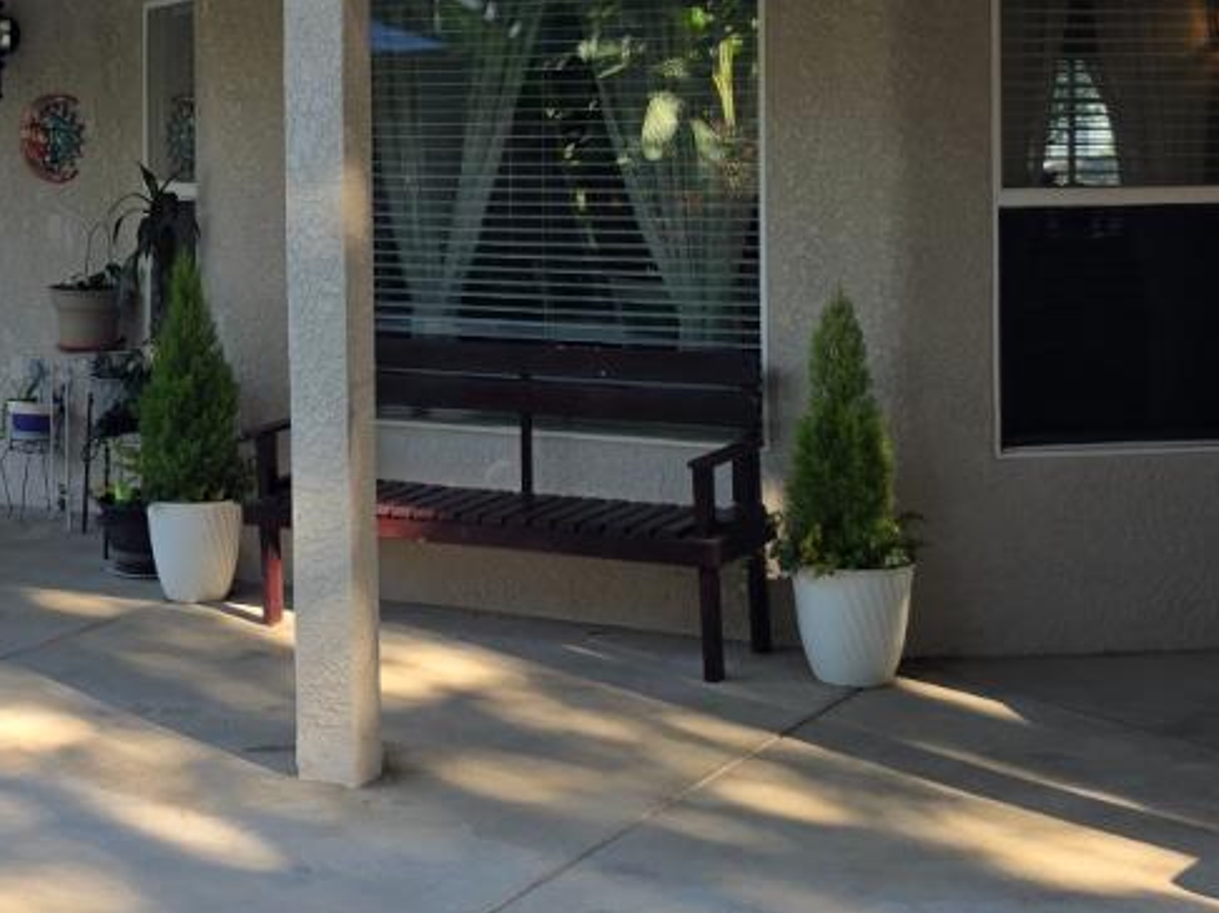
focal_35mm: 71
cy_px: 164
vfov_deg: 20.4
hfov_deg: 26.2
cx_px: 55
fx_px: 2499
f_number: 1.7
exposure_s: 1/1433
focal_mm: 6.25
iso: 80
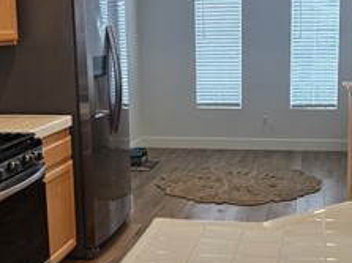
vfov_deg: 22.2
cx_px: 226
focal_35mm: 66
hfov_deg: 29.3
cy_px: 134
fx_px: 671
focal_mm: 5.4
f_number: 1.8
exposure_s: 1/120
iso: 160
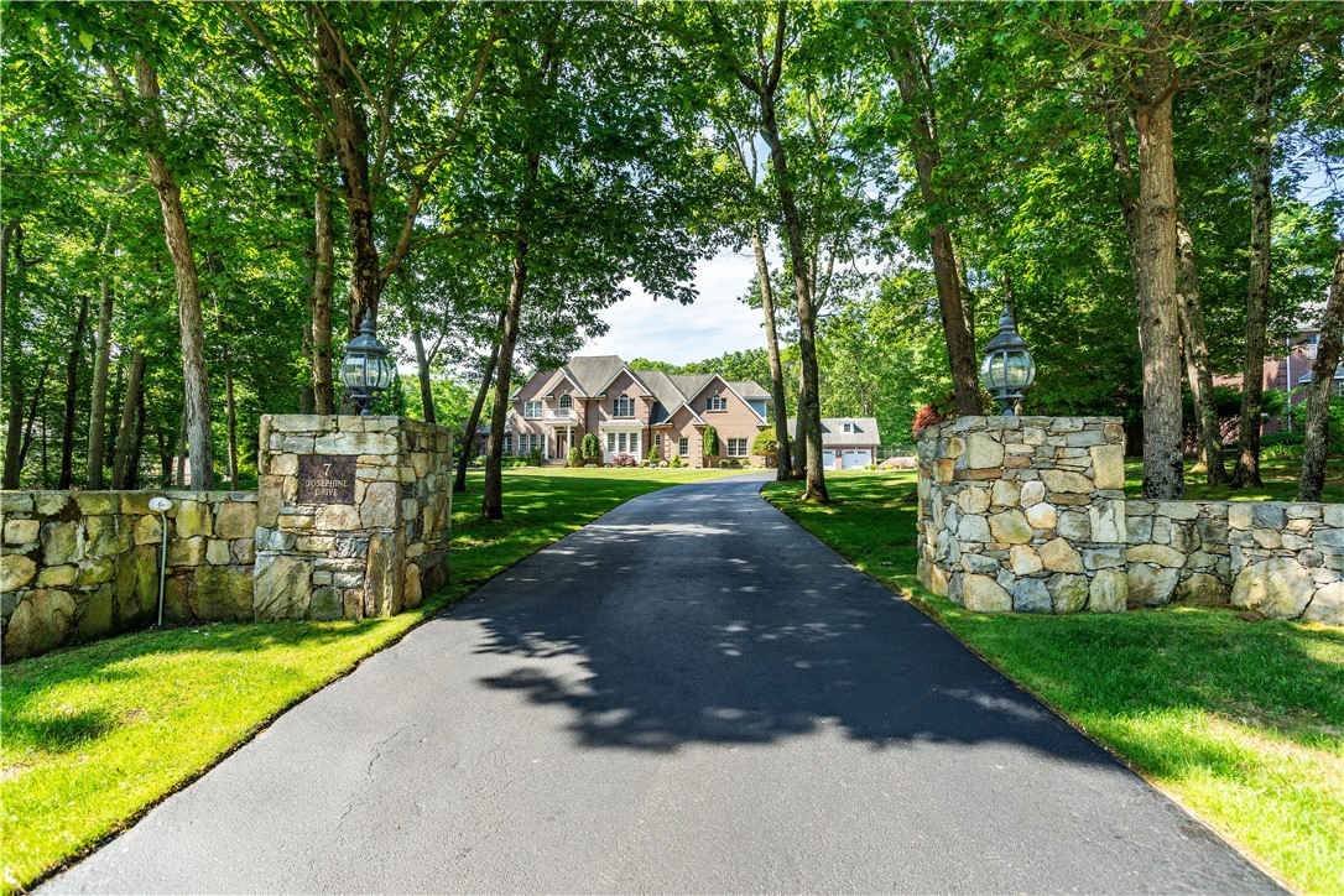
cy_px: 448
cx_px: 672
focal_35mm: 16
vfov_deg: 73.7
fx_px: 597
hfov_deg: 96.7
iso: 100
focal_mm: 16
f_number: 6.3
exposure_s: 1/100
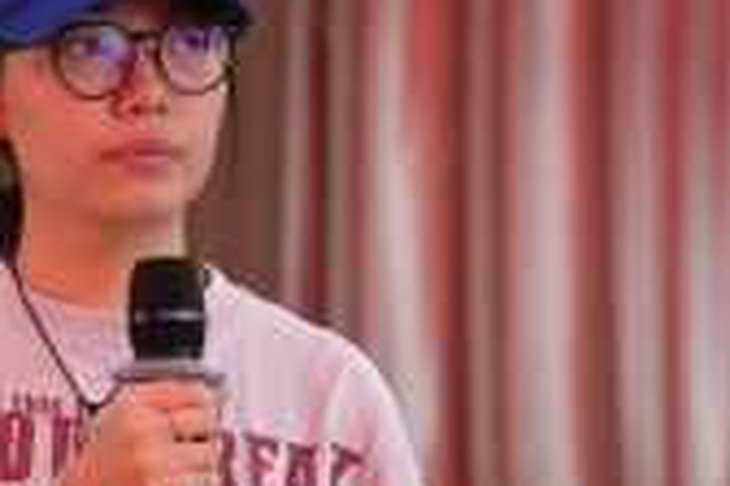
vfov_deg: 8.3
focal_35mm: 164
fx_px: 3332
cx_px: 174
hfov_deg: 12.5
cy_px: 434
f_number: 2.8
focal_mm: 61.5
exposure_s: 1/250
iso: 2000
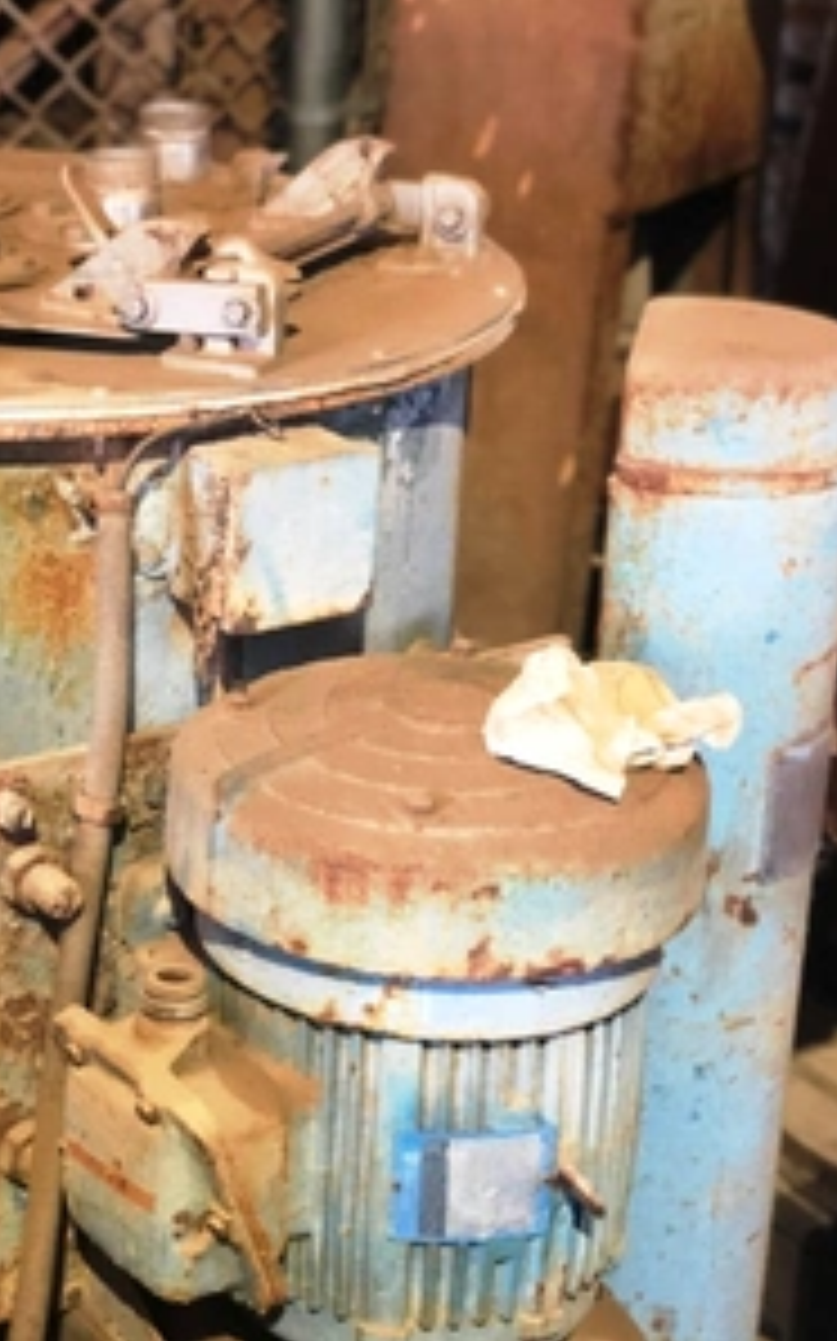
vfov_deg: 27.9
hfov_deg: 17.4
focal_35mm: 74
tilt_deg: -20.6
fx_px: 2703
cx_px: 90
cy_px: 670
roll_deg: -0.6
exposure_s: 1/8
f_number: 2.4
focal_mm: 6
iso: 160
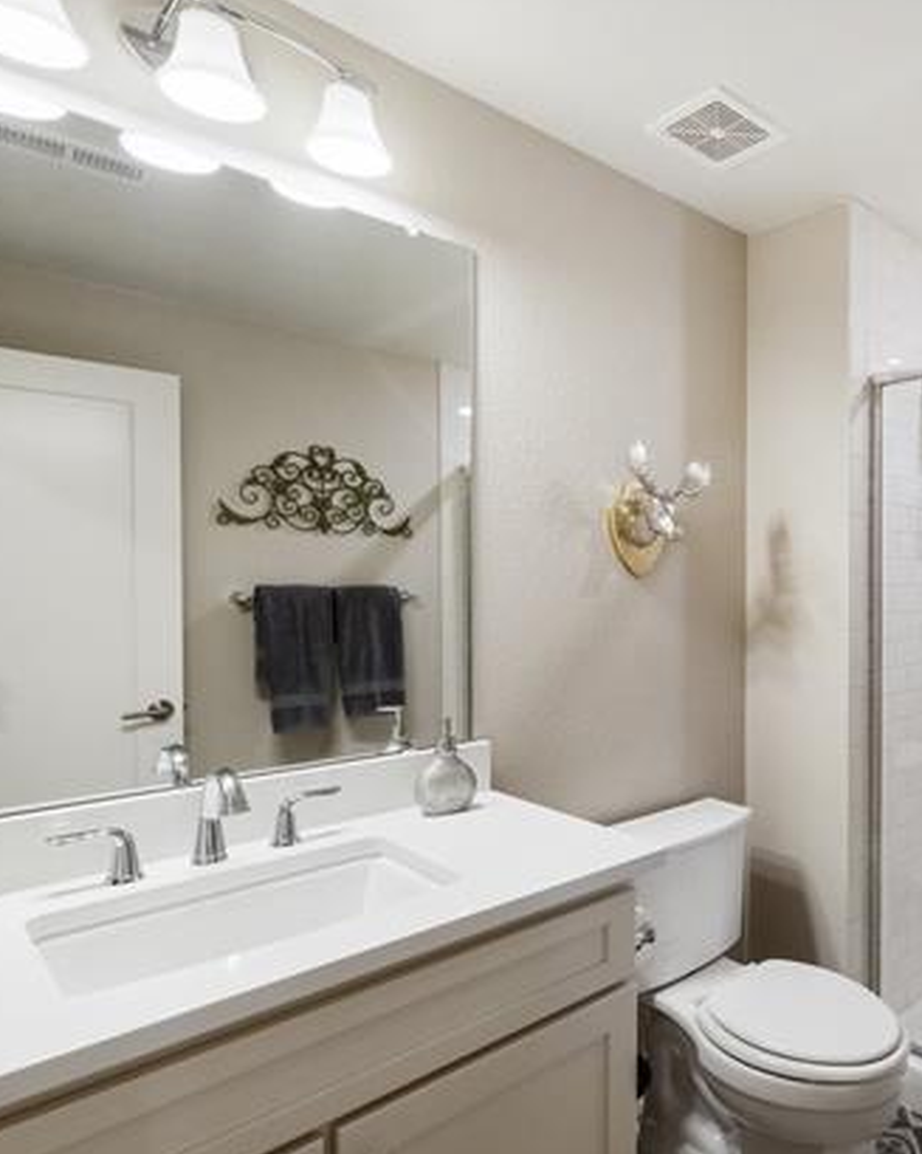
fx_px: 751
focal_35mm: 22
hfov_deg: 56.3
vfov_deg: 75.0
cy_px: 567
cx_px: 792
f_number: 8
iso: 800
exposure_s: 1/13
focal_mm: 10
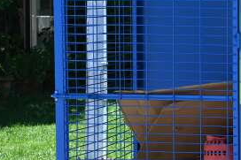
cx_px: 491
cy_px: 92
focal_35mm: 174
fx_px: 1164
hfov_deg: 10.7
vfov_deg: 7.9
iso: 110
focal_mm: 37
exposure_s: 1/250
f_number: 5.6
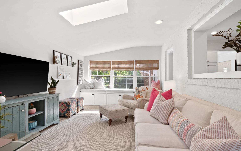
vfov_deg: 67.9
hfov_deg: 94.4
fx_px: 112
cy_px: 81
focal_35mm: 17
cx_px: 120
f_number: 6.3
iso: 400
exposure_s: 1/15
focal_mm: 8
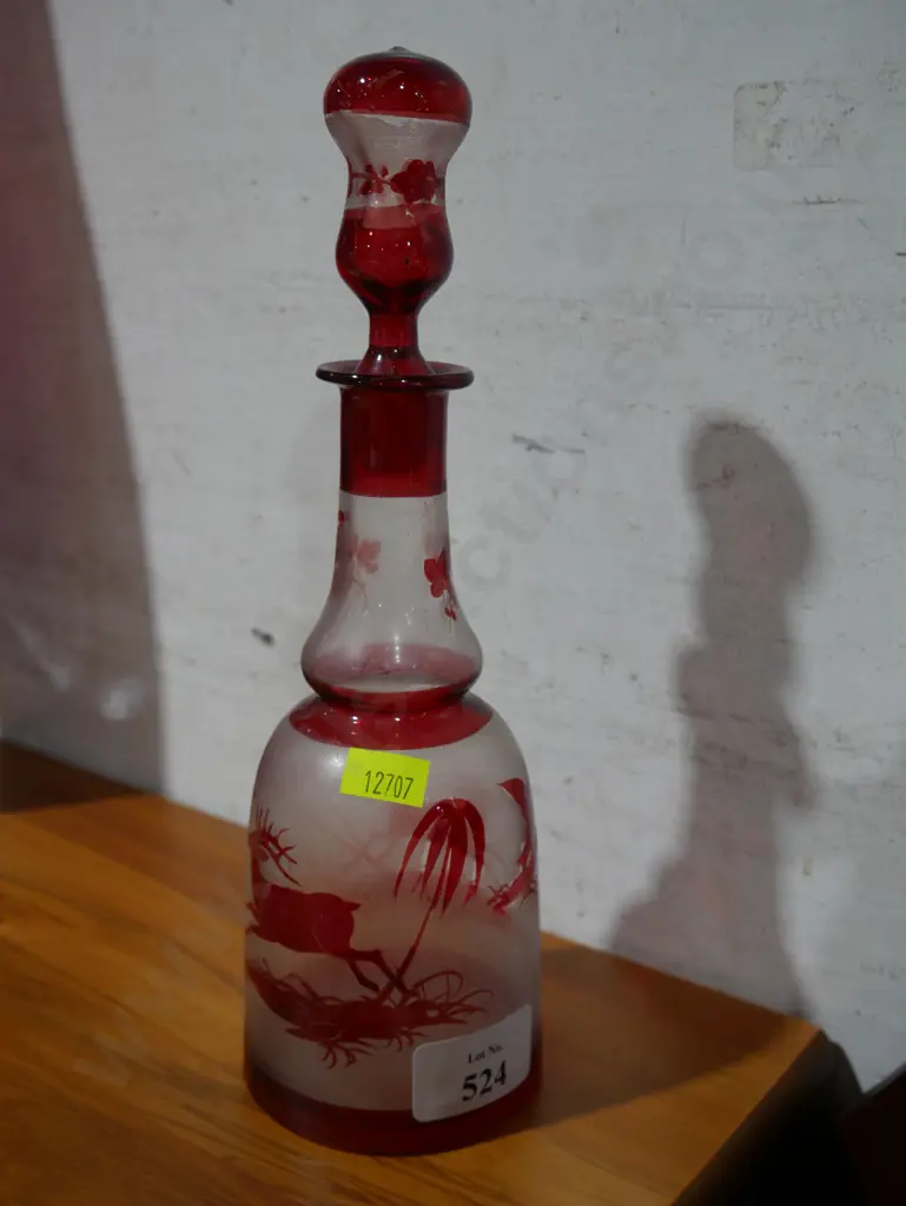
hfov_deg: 36.0
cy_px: 603
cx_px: 453
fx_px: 1395
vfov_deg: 46.8
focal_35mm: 40
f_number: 5
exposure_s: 1/60
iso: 400
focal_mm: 20
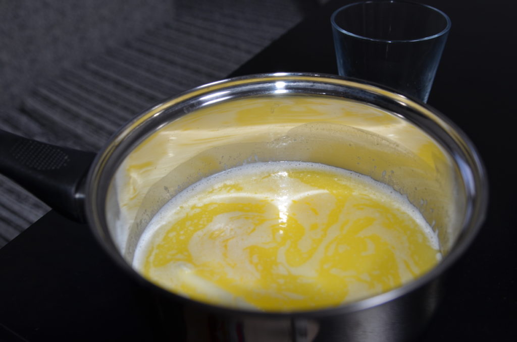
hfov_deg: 53.2
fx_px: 516
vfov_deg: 36.7
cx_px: 258
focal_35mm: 36
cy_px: 171
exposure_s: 1/60
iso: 320
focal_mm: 24
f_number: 4
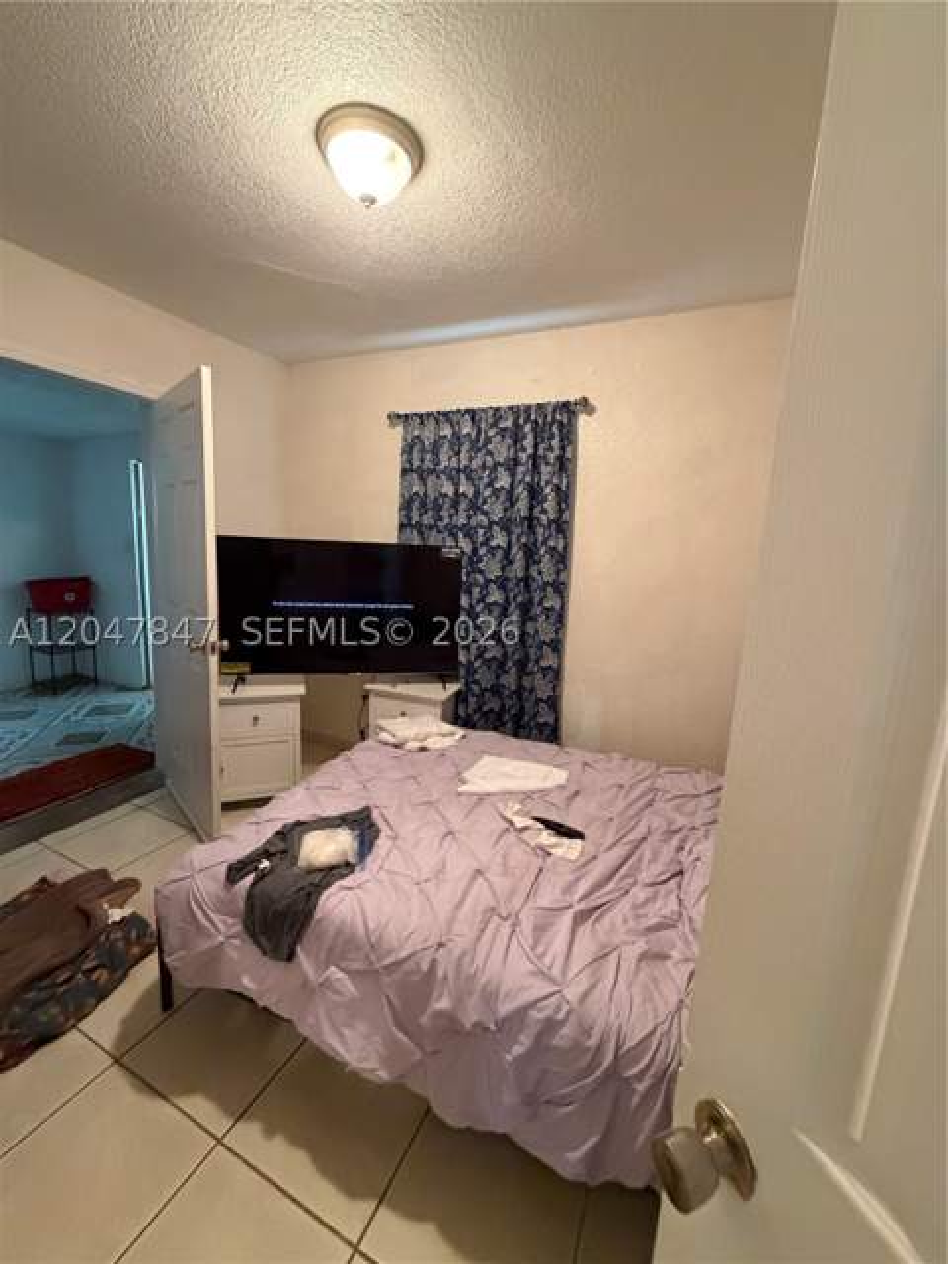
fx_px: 511
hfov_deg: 85.7
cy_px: 632
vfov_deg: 102.1
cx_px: 474
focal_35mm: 14
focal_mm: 2.22
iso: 800
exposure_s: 1/60
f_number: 2.2
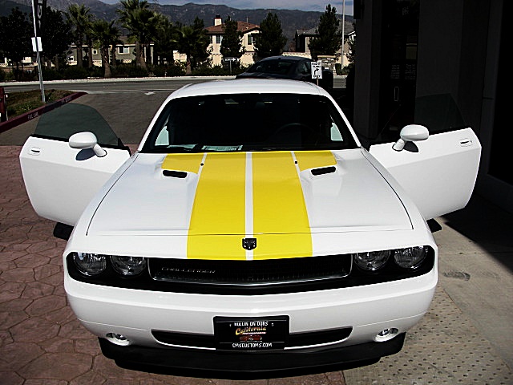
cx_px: 256
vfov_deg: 39.7
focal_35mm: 36
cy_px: 192
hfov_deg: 51.4
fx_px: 534
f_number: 7.9
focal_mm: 6.3
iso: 50
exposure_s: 1/320
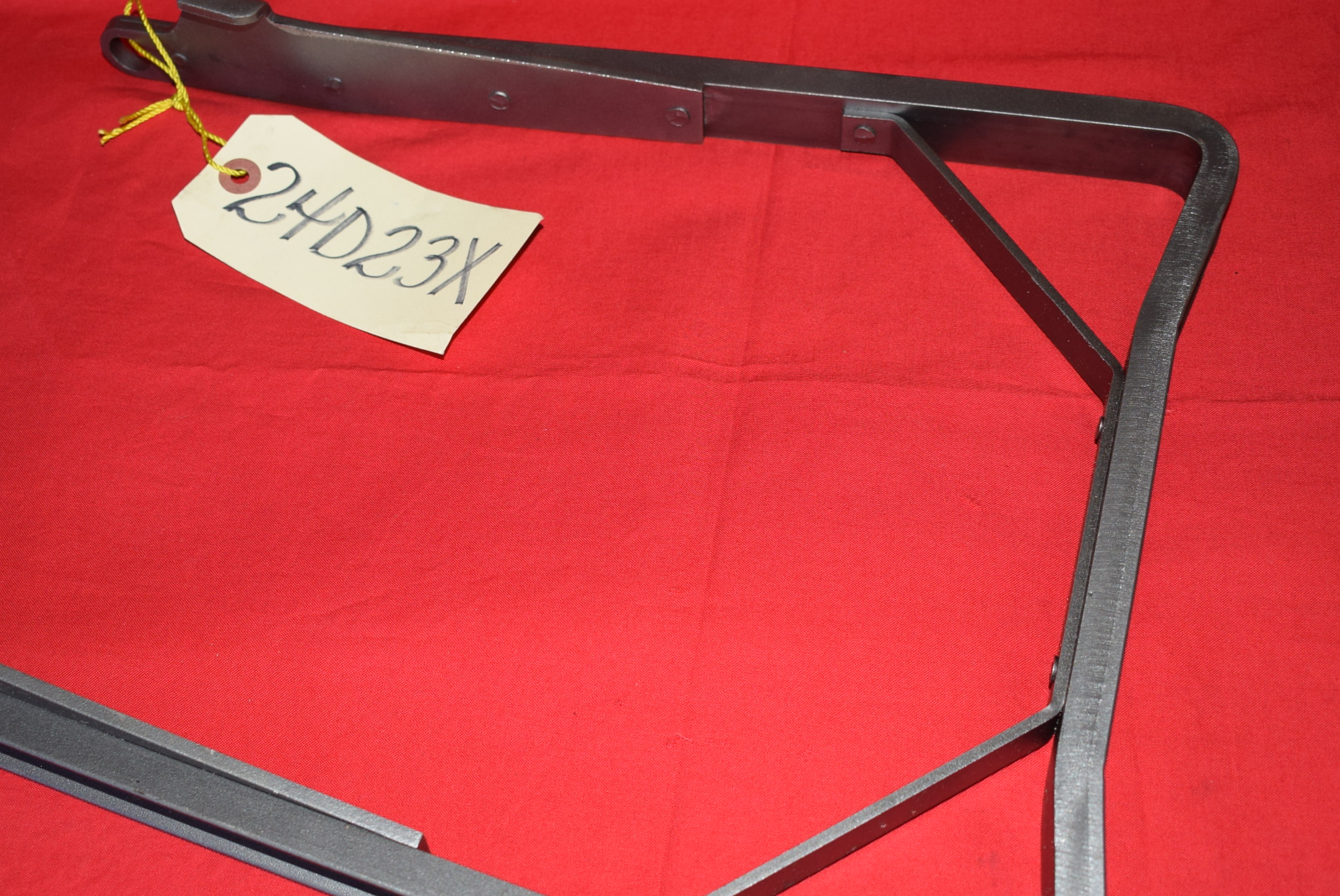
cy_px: 550
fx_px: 1777
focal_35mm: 48
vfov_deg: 28.2
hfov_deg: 41.3
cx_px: 607
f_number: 5
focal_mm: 23
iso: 400
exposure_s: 1/60
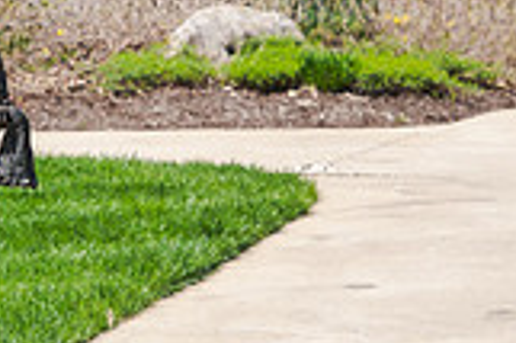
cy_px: 75
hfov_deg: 3.5
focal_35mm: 595
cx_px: -112
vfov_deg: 2.3
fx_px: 8520
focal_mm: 165
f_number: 4
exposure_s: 1/320
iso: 50
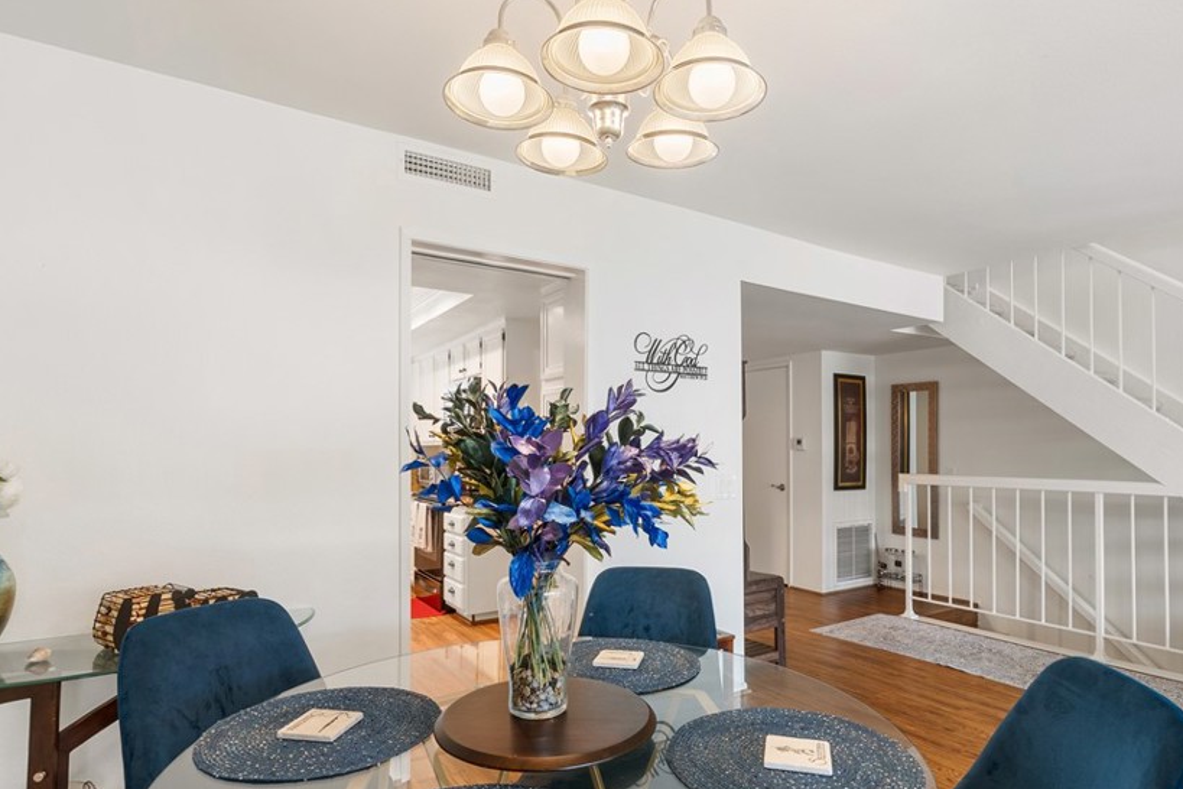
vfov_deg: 61.7
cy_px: 441
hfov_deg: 83.8
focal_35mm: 20
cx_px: 636
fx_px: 657
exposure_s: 1/2
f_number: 9
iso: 100
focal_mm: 16
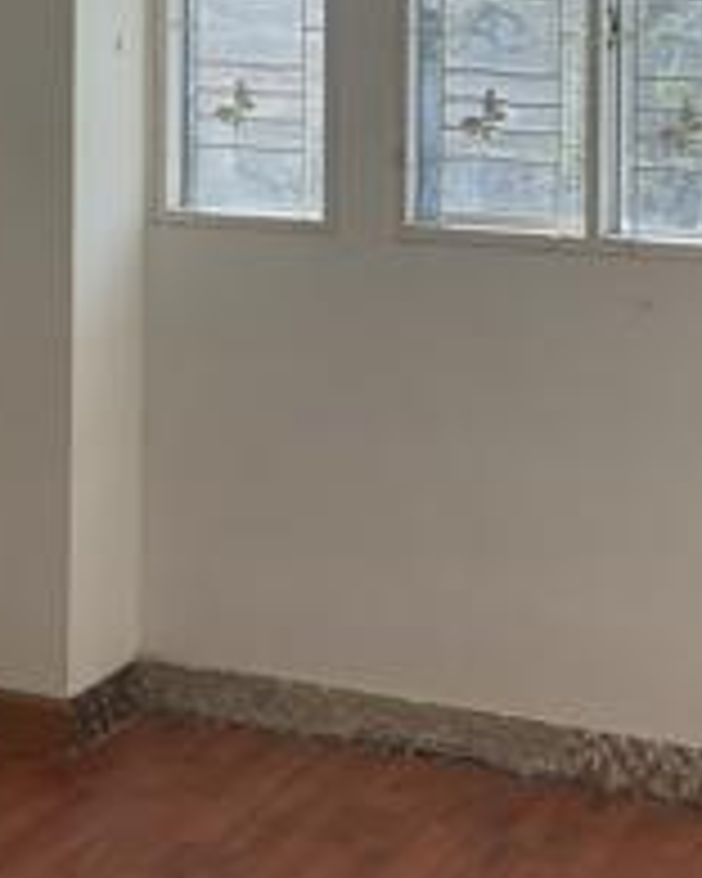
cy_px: -9
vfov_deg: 22.9
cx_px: 500
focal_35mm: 80
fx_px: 2078
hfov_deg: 19.1
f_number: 1.8
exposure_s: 1/362
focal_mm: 3
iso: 16
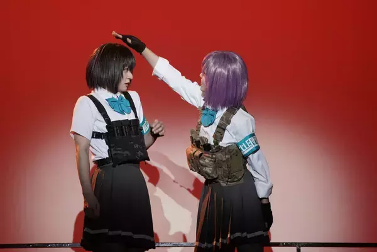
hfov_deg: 8.3
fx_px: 2586
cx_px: 188
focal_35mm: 247
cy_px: 126
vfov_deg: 5.6
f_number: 5.6
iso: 3200
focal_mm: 247
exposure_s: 1/160
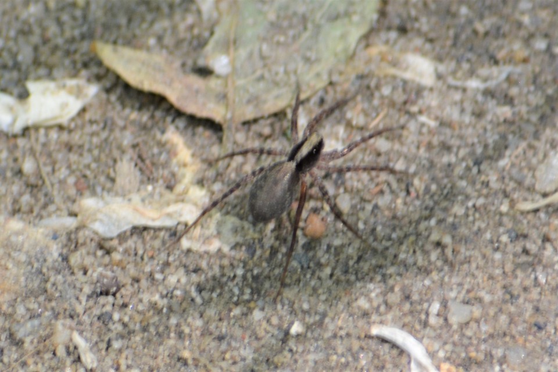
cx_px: 279
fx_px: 6974
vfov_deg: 3.1
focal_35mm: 450
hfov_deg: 4.6
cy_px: 186
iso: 400
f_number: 8
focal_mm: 300
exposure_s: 1/125
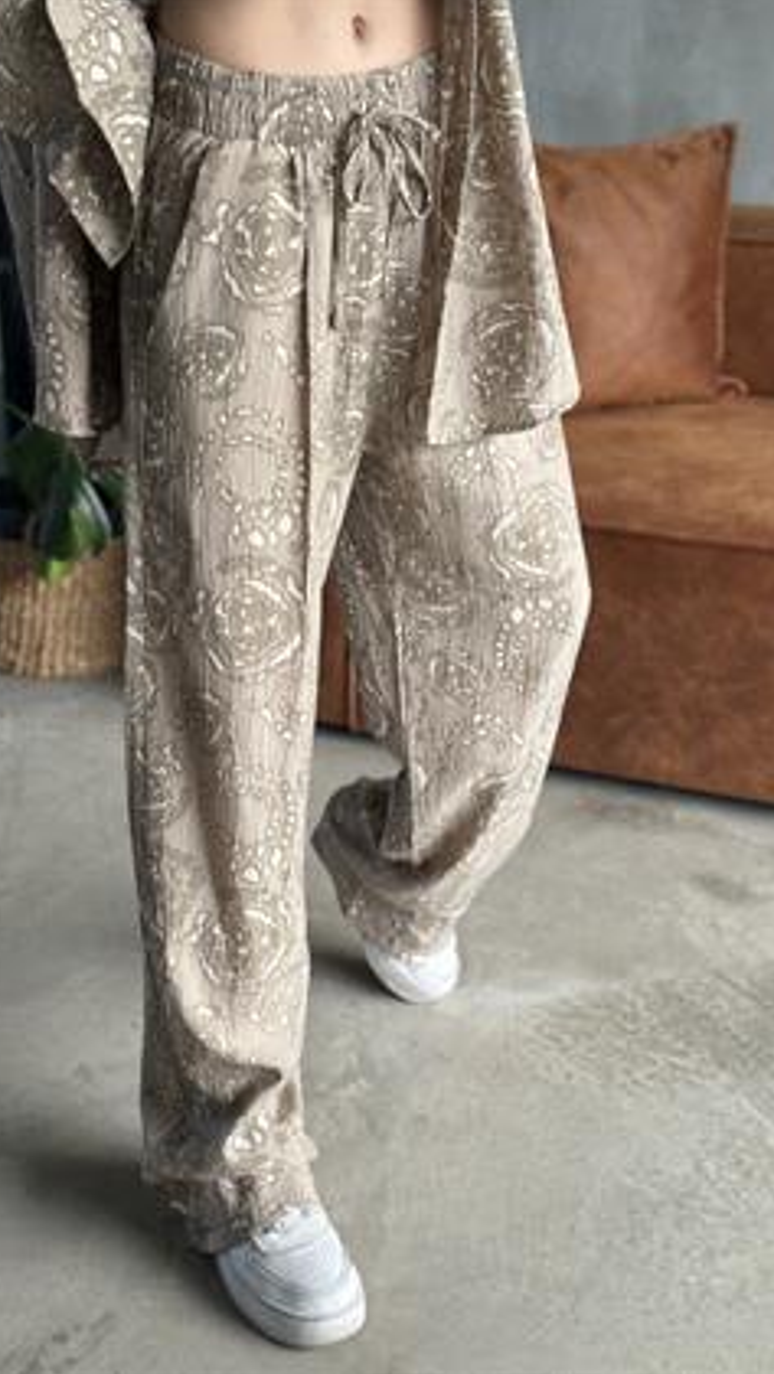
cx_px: 314
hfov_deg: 22.6
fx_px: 1933
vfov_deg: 39.2
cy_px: 682
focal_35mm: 53
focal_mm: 6.86
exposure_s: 1/60
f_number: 1.78
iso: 125
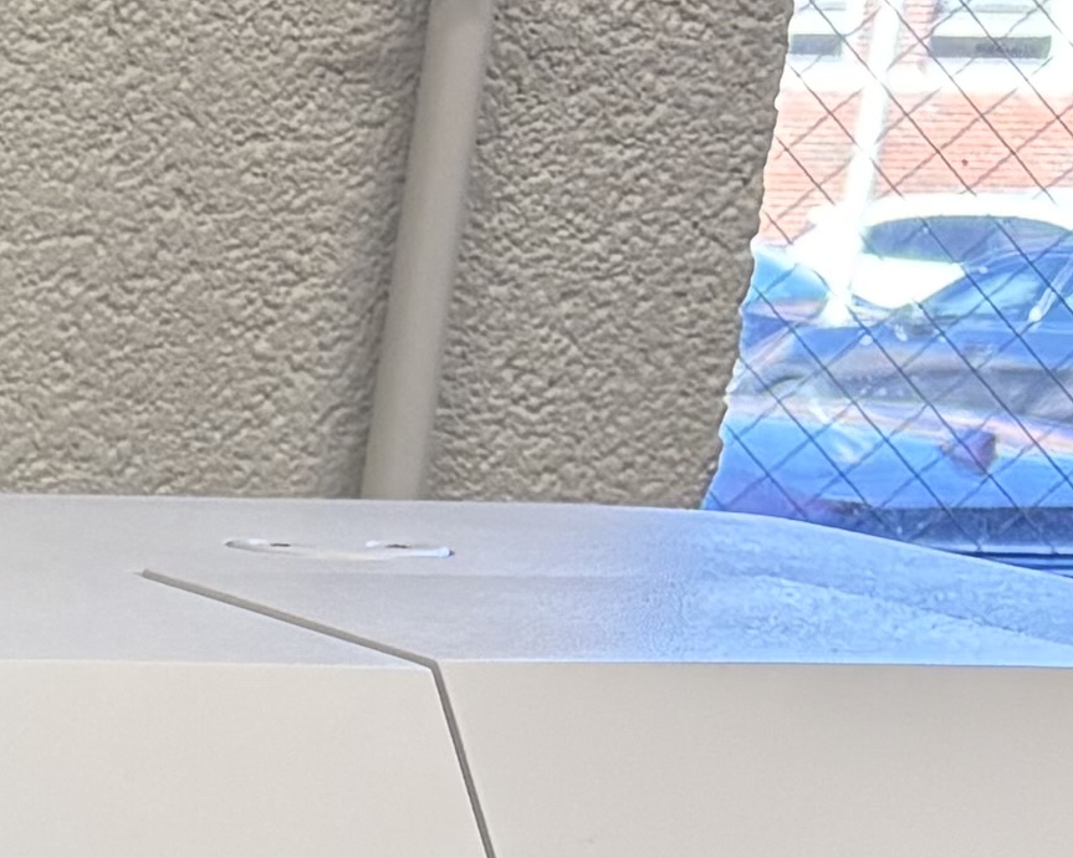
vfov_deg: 8.7
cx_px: -1902
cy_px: 1680
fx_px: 5334
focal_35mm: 168
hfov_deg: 9.5
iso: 100
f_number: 1.6
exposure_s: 1/120
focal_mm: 5.96
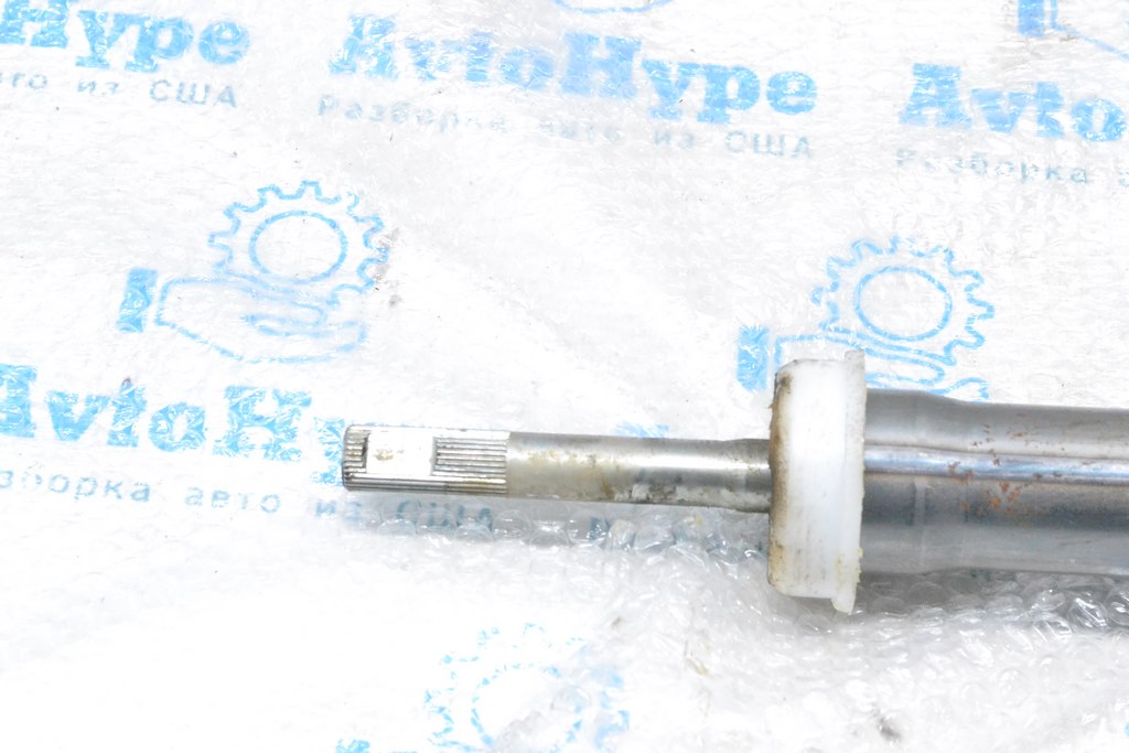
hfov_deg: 24.6
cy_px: 376
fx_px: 2587
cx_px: 564
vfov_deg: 16.6
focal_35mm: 82
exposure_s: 1/160
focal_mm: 55
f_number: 9
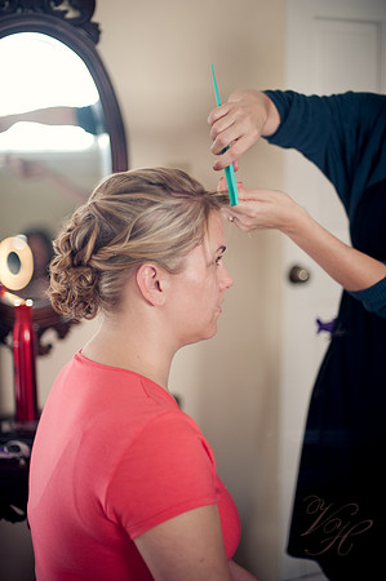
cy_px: 290
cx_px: 193
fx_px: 806
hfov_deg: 26.9
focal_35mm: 50
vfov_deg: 39.6
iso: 200
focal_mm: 50
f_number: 1.4
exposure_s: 1/160
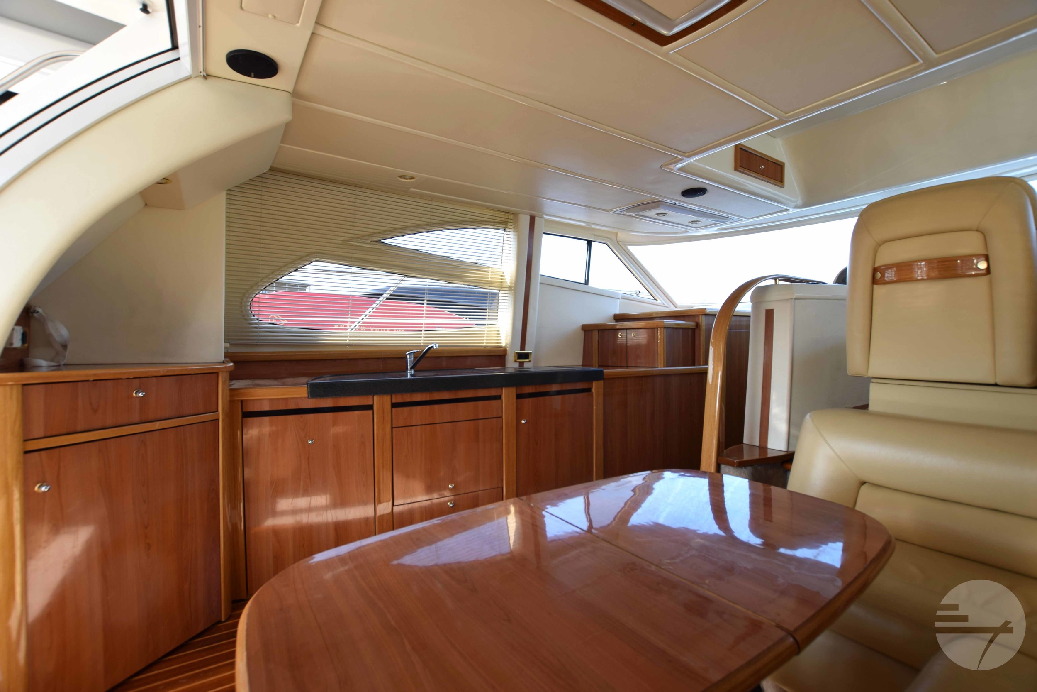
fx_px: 432
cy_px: 346
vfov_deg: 77.3
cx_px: 518
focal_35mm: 15
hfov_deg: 100.4
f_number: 5
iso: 100
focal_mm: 10
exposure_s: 1/50
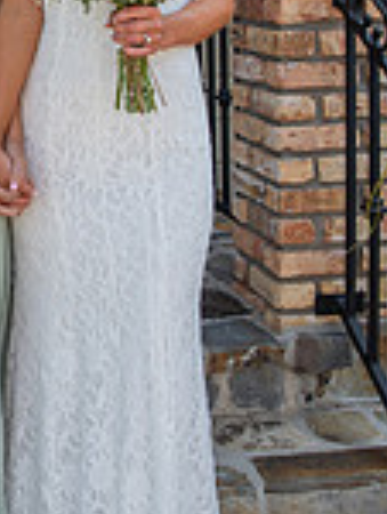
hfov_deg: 20.6
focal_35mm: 69
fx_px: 1026
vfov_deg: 26.3
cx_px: -10
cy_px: -27
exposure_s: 1/160
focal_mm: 24
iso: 125
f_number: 4.5
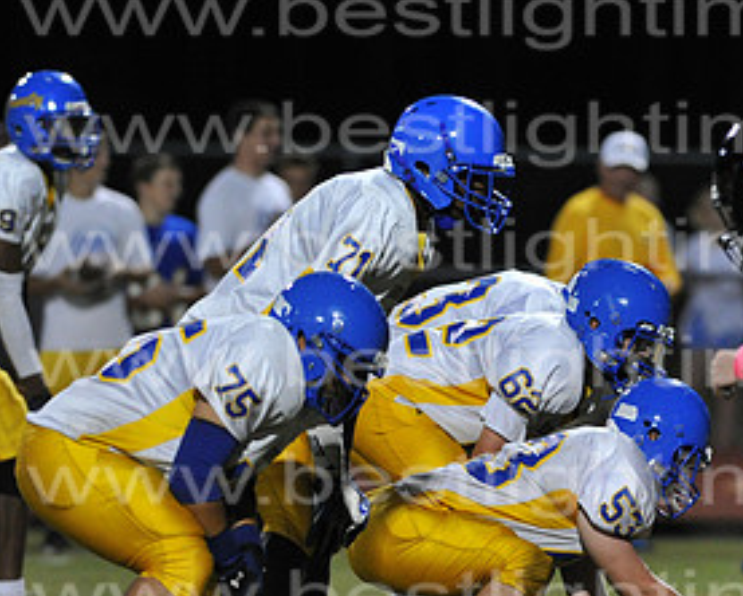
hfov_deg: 3.3
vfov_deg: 2.6
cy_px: 427
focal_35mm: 589
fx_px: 12961
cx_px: 638
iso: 6400
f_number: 4
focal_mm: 300
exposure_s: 1/500
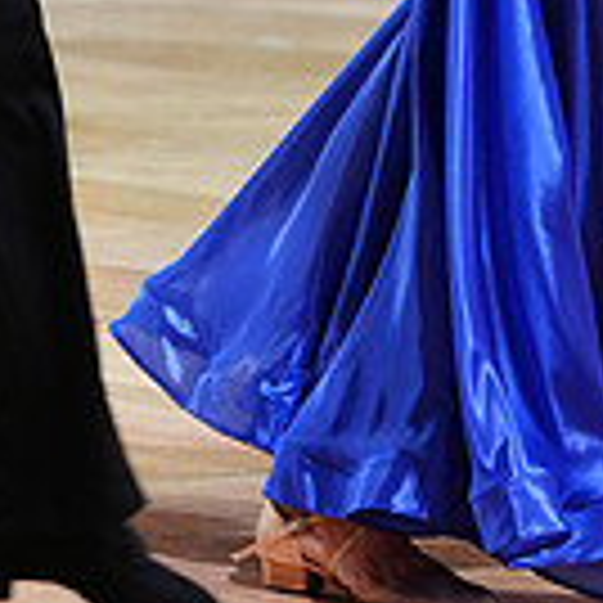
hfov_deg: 5.2
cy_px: -216
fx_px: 6583
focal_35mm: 334
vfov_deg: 5.2
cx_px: 200
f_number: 4
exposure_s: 1/250
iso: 2500
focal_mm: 91
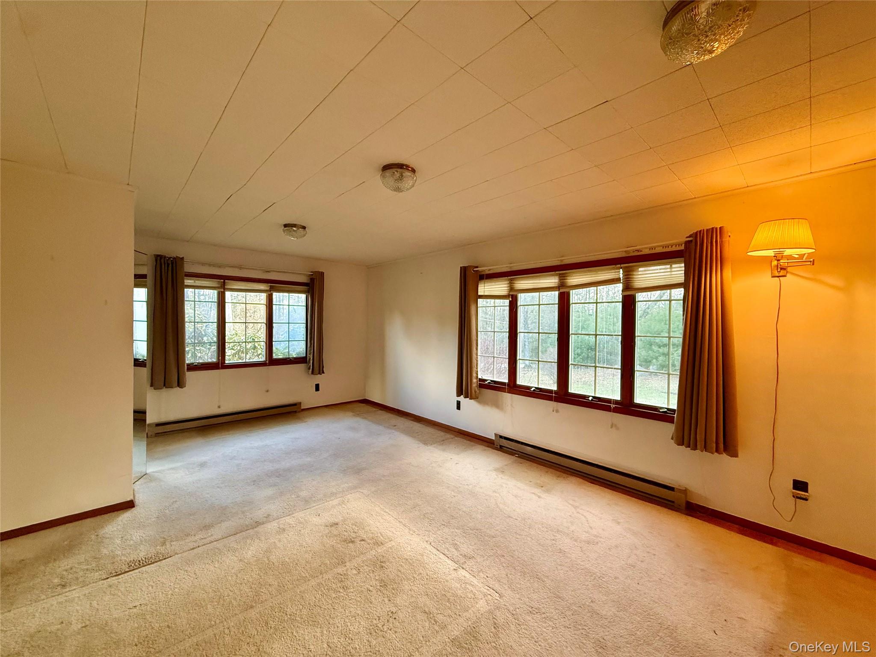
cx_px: 438
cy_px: 328
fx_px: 354
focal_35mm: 14
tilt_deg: -0.5
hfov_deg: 102.1
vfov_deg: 85.7
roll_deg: -0.4
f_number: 2.2
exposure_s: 1/120
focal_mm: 2.22
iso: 320
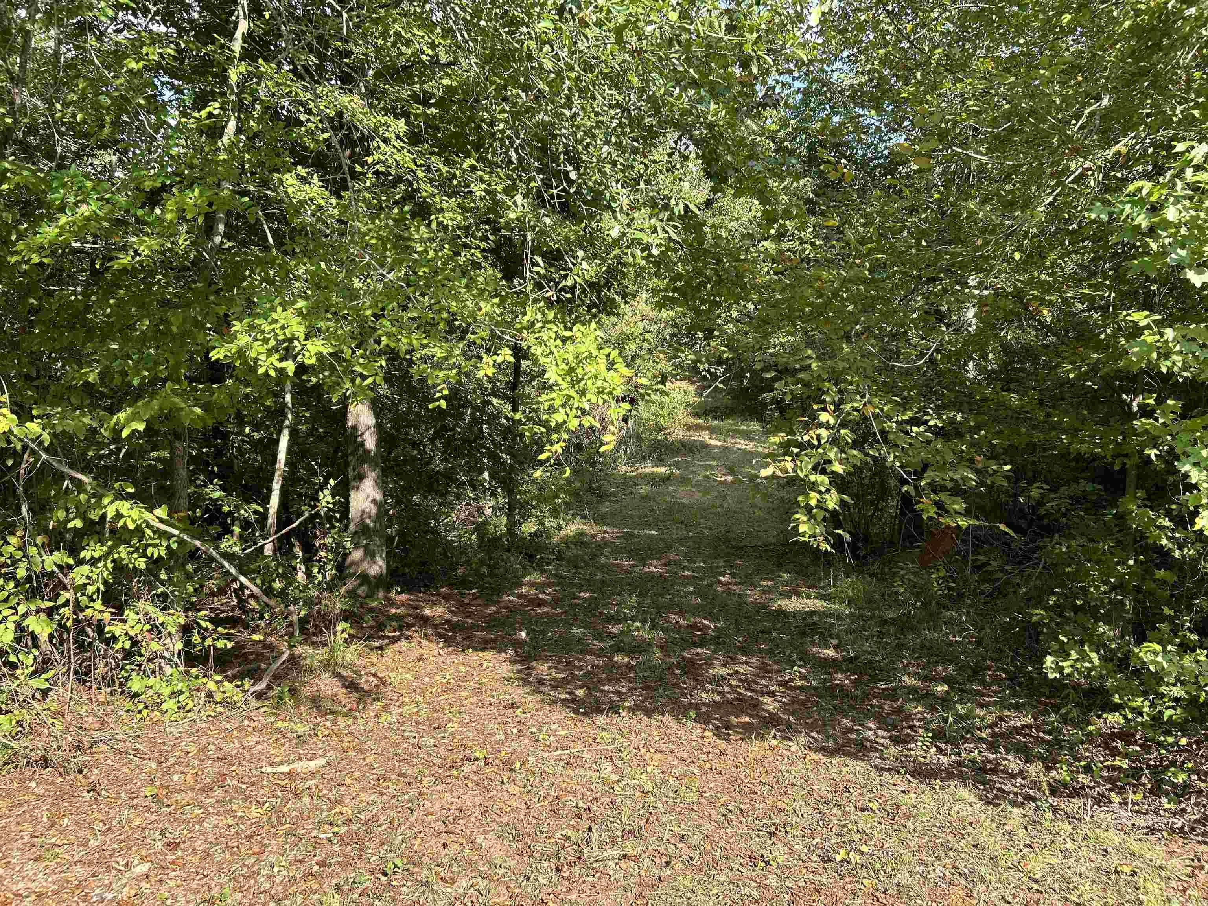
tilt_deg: -9.0
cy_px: 453
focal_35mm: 26
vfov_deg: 53.1
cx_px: 604
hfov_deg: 67.3
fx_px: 907
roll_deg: -1.7
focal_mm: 5.7
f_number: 1.5
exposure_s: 1/611
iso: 50
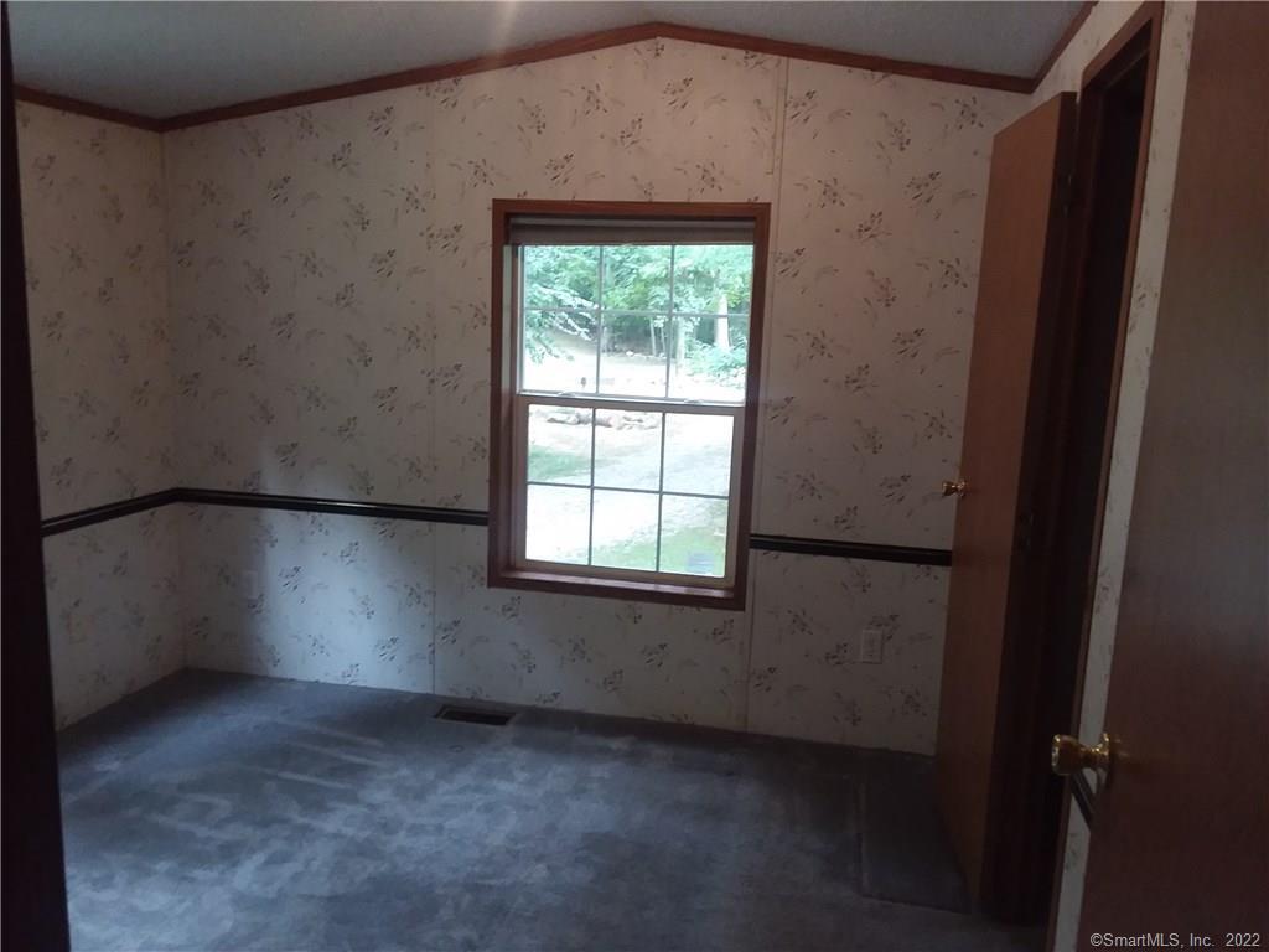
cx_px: 634
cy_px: 476
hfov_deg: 65.3
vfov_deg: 51.4
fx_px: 990
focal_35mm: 27
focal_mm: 2.91
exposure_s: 1/24
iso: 160
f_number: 1.9
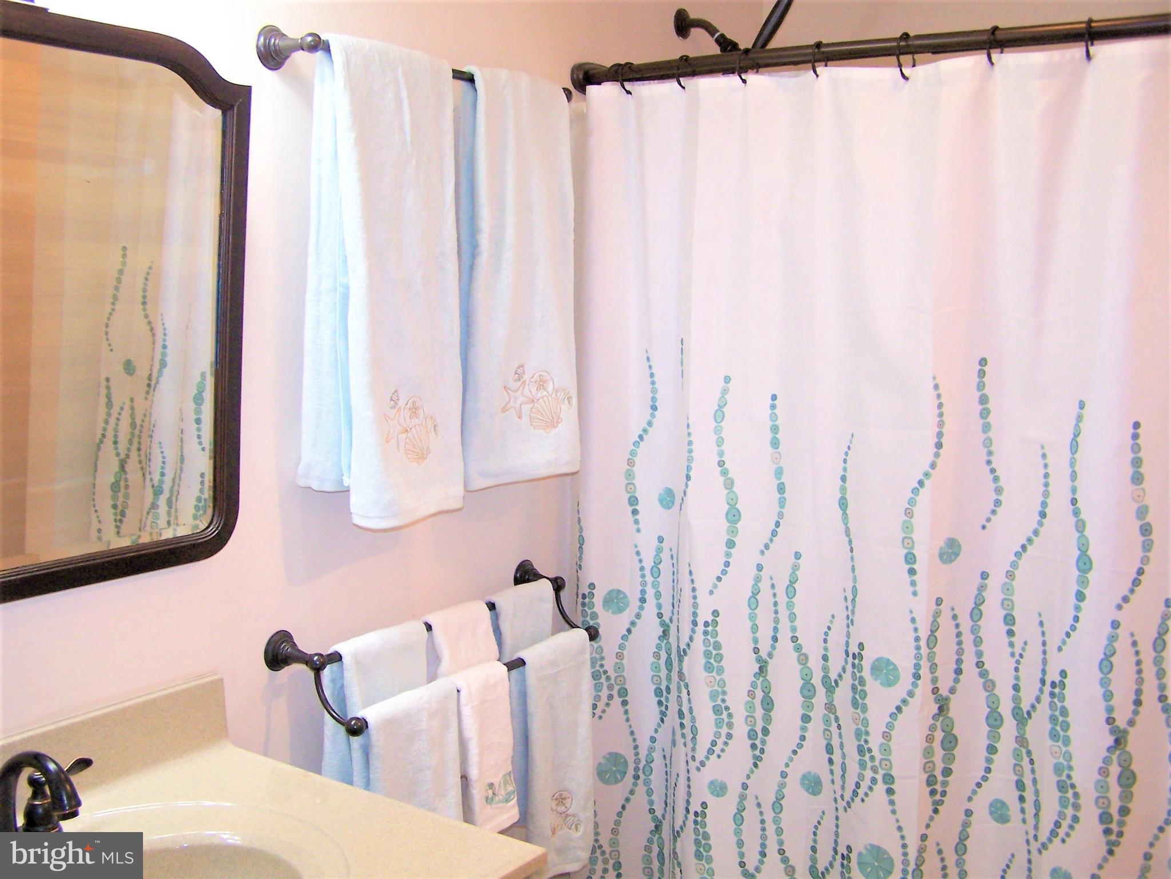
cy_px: 440
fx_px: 1286
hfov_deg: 49.0
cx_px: 586
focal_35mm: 38
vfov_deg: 37.7
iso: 140
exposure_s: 1/90
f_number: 2.8
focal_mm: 6.3
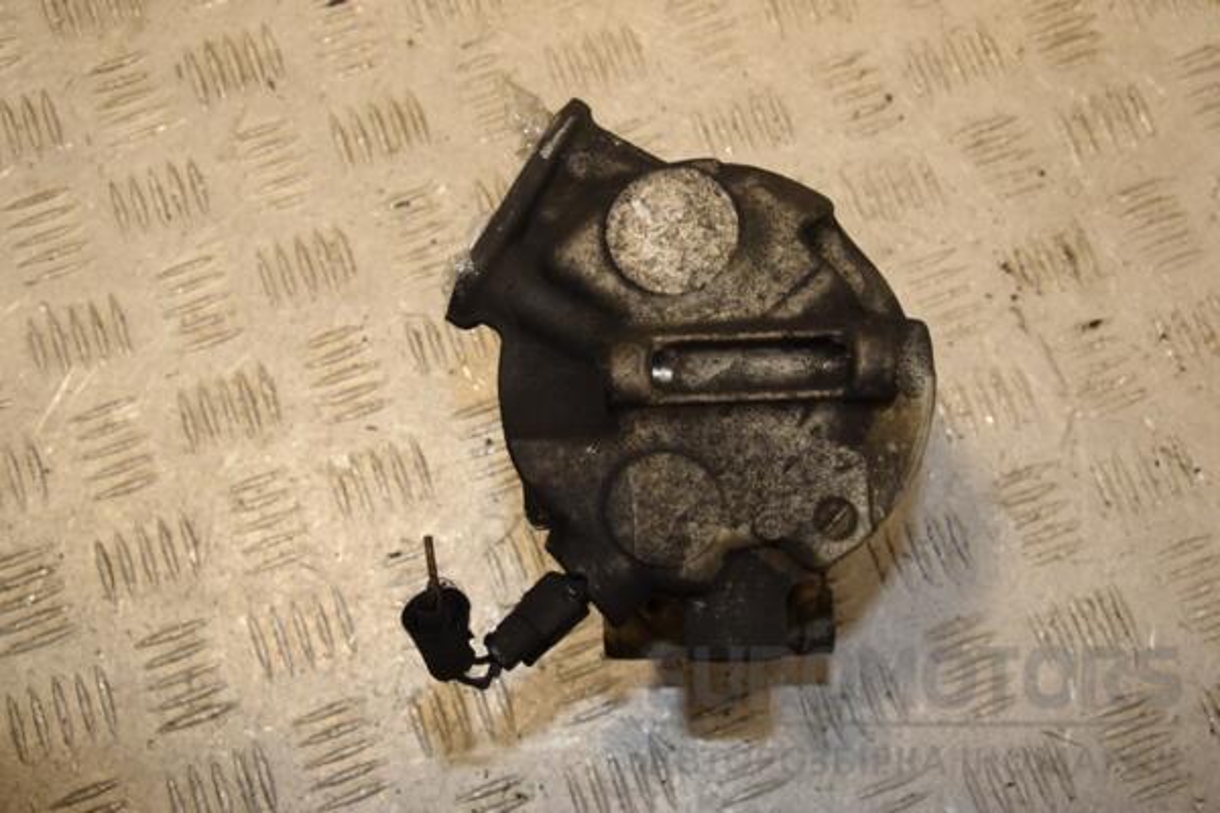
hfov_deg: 41.1
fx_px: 1627
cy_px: 406
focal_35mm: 48
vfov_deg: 28.1
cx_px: 610
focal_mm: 32
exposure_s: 1/200
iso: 800
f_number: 9
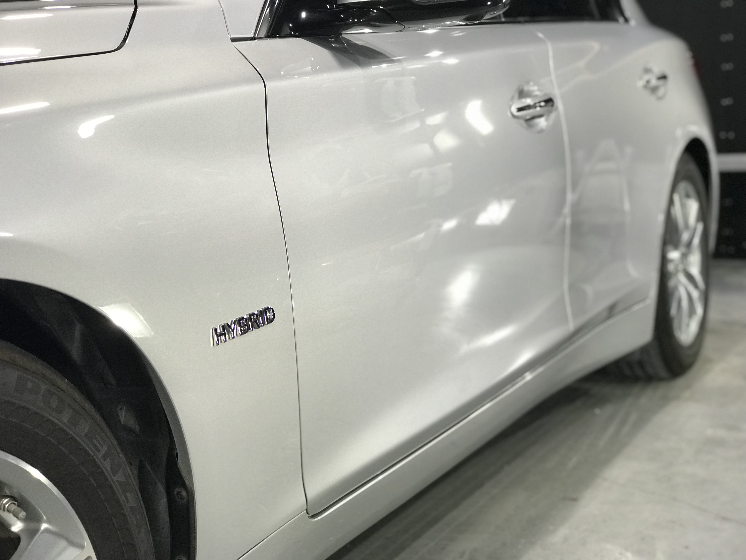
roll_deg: +2.6
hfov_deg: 33.8
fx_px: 1228
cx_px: 373
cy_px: 280
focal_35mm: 57
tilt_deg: -7.0
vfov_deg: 25.7
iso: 80
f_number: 2.8
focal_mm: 6.6
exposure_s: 1/60
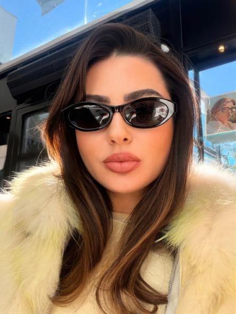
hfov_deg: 46.8
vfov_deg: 60.0
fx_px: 273
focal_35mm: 30
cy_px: 157
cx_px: 118
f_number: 1.9
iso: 40
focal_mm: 2.71
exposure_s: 1/180
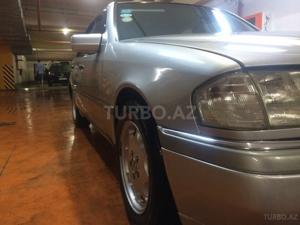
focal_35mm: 29
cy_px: 112
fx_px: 251
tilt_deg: -10.1
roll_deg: +1.2
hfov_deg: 61.7
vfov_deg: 48.2
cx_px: 150
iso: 125
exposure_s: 1/33
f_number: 2.2
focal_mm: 4.15
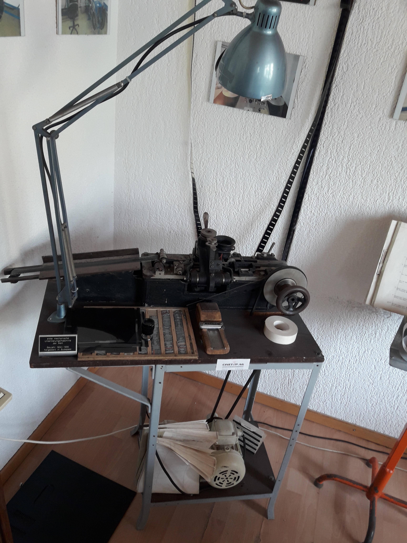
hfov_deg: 49.7
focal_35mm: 28
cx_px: 204
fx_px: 439
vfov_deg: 63.4
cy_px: 272
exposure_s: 1/33
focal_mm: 3.7
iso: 64
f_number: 1.9
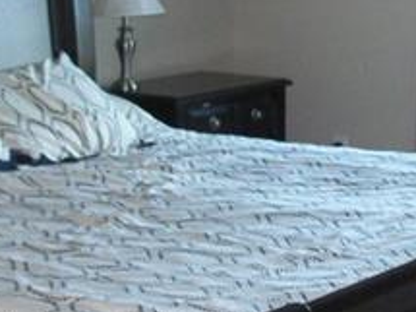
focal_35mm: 119
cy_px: 163
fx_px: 1429
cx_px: 389
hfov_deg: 16.3
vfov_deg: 12.4
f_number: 2.9
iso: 250
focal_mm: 5.7
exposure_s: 1/30
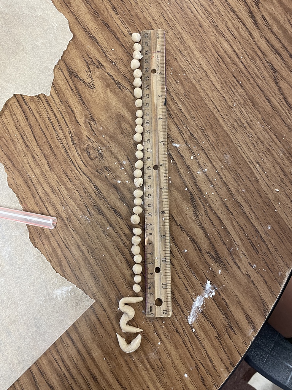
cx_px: 146
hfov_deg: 53.1
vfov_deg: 67.3
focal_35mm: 26
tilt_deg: -81.9
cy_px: 195
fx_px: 292
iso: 160
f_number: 1.6
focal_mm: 4.2
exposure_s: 1/60
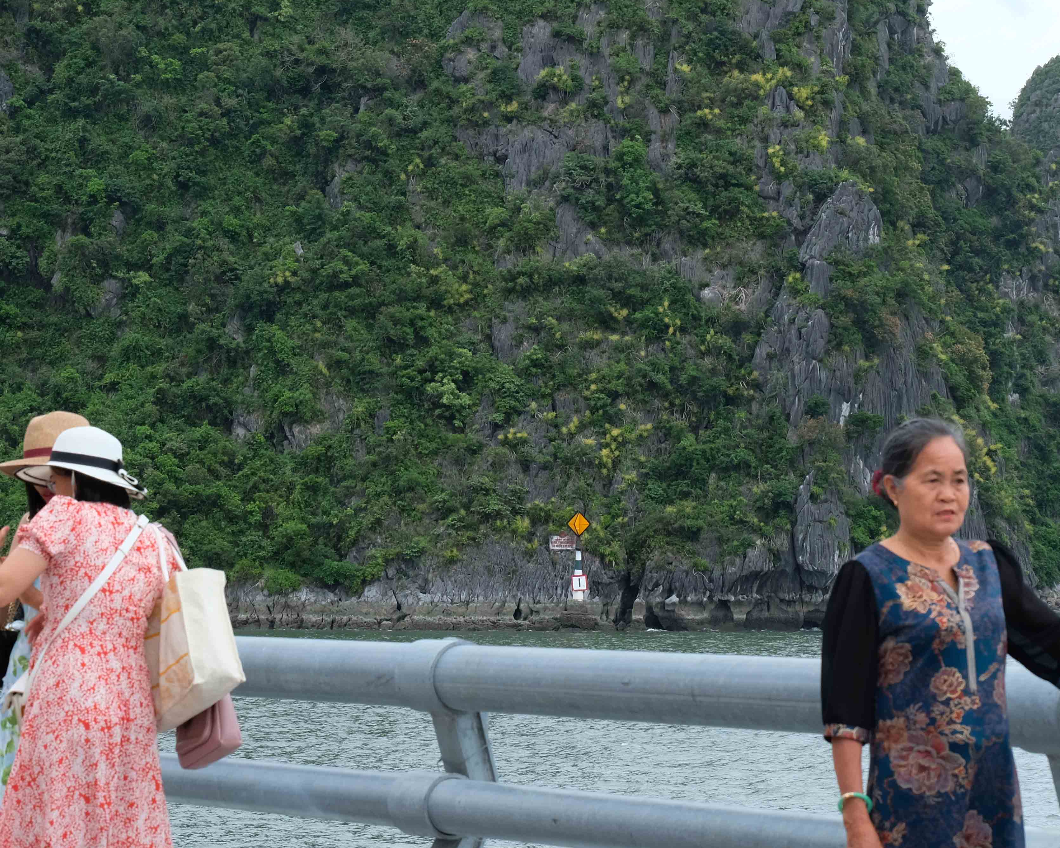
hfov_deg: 14.3
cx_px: 566
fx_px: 4235
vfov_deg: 11.4
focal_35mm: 135
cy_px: 266
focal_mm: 53
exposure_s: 1/240
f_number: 8
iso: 400
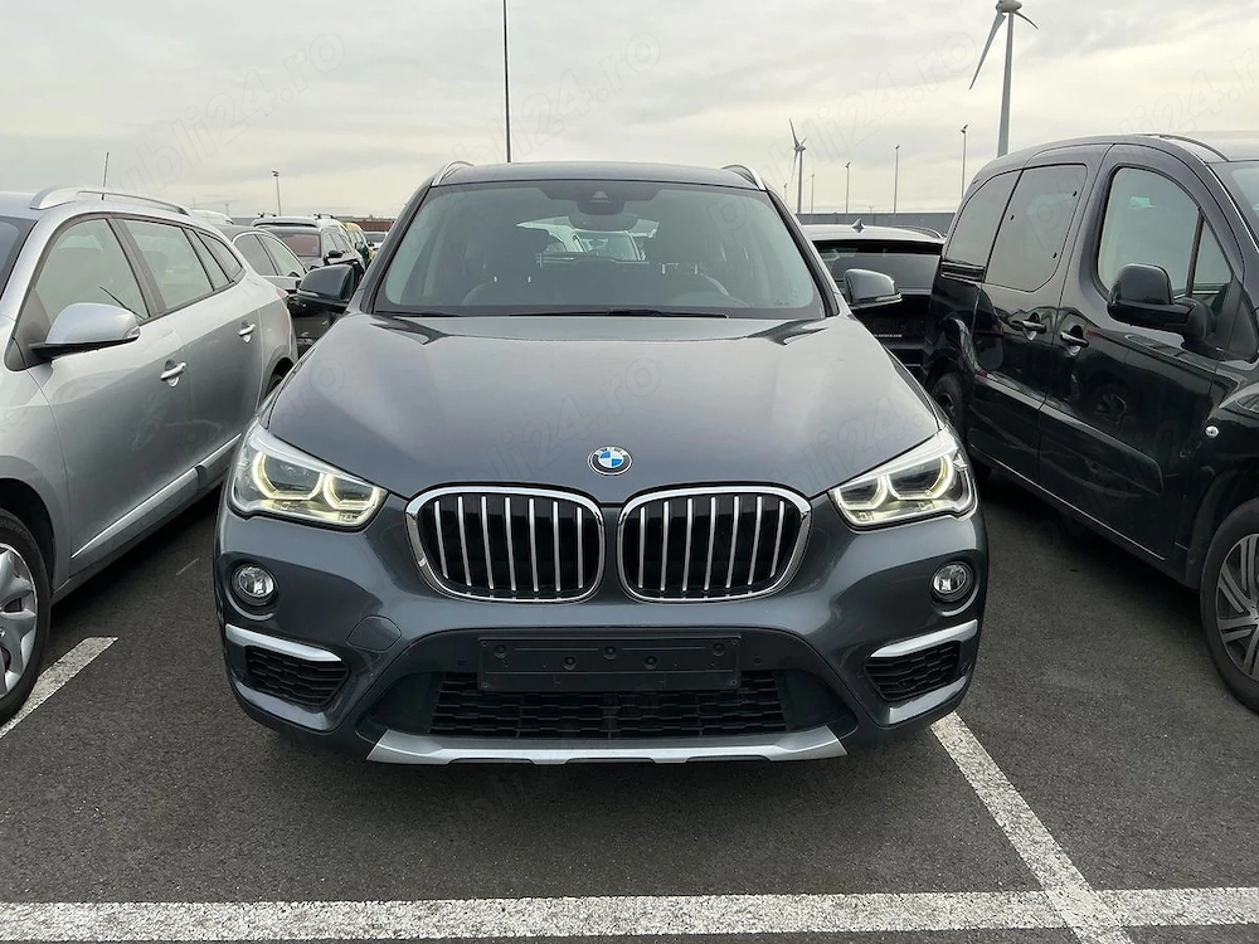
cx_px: 630
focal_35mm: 29
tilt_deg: -6.9
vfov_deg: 48.2
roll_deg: +0.8
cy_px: 472
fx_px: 1055
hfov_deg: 61.7
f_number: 1.8
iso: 25
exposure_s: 1/869
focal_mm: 3
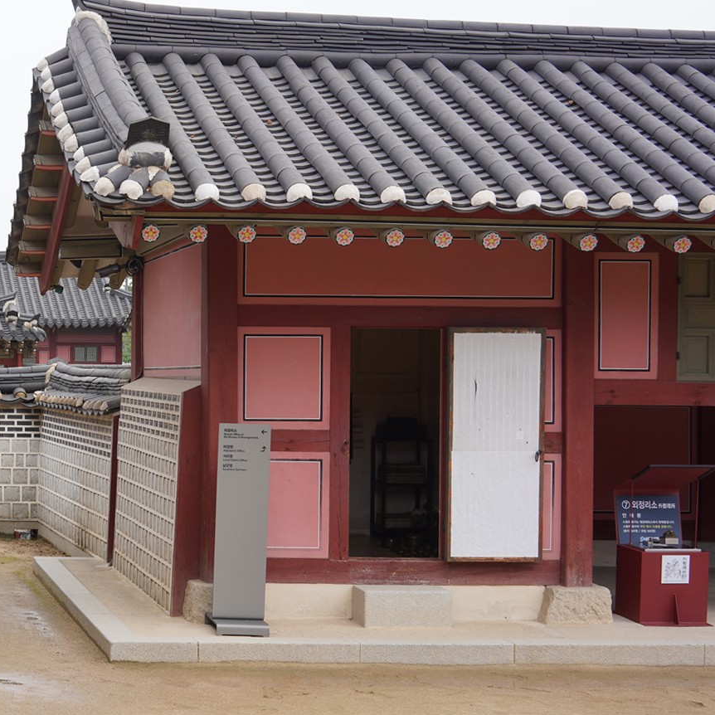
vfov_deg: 25.0
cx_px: -108
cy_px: 387
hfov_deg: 23.2
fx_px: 1612
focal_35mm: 69
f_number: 10
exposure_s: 1/125
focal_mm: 35
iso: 200
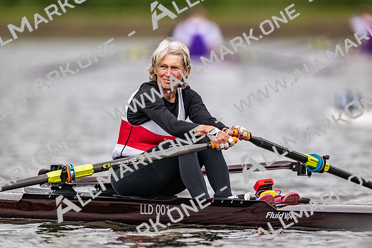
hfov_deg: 3.4
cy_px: 124
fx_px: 6201
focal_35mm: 600
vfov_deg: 2.3
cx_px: 186
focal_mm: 600
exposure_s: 1/2500
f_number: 4
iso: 720
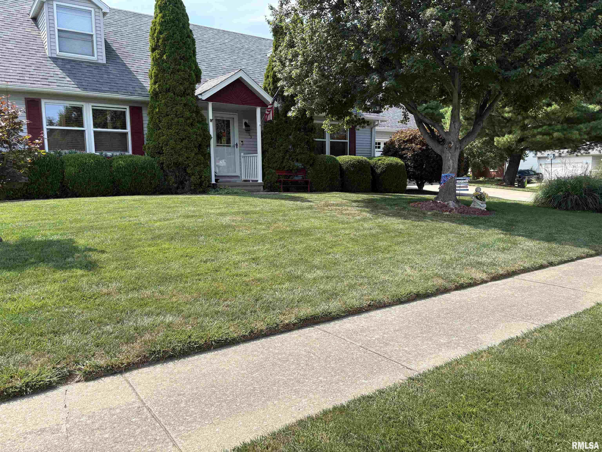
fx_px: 452
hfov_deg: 67.3
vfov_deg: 53.1
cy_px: 226
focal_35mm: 26
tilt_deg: -6.8
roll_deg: +0.5
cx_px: 301
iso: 50
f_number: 1.6
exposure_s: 1/1239
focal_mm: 5.96
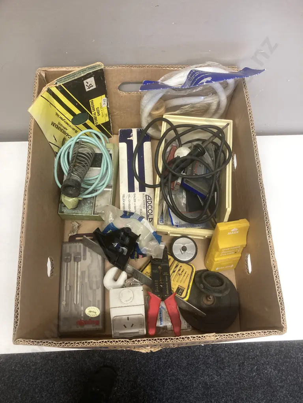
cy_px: 202
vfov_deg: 63.4
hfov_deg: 49.7
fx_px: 327
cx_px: 152
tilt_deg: -67.5
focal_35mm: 28
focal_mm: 3.99
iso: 125
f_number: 1.8
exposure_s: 1/50
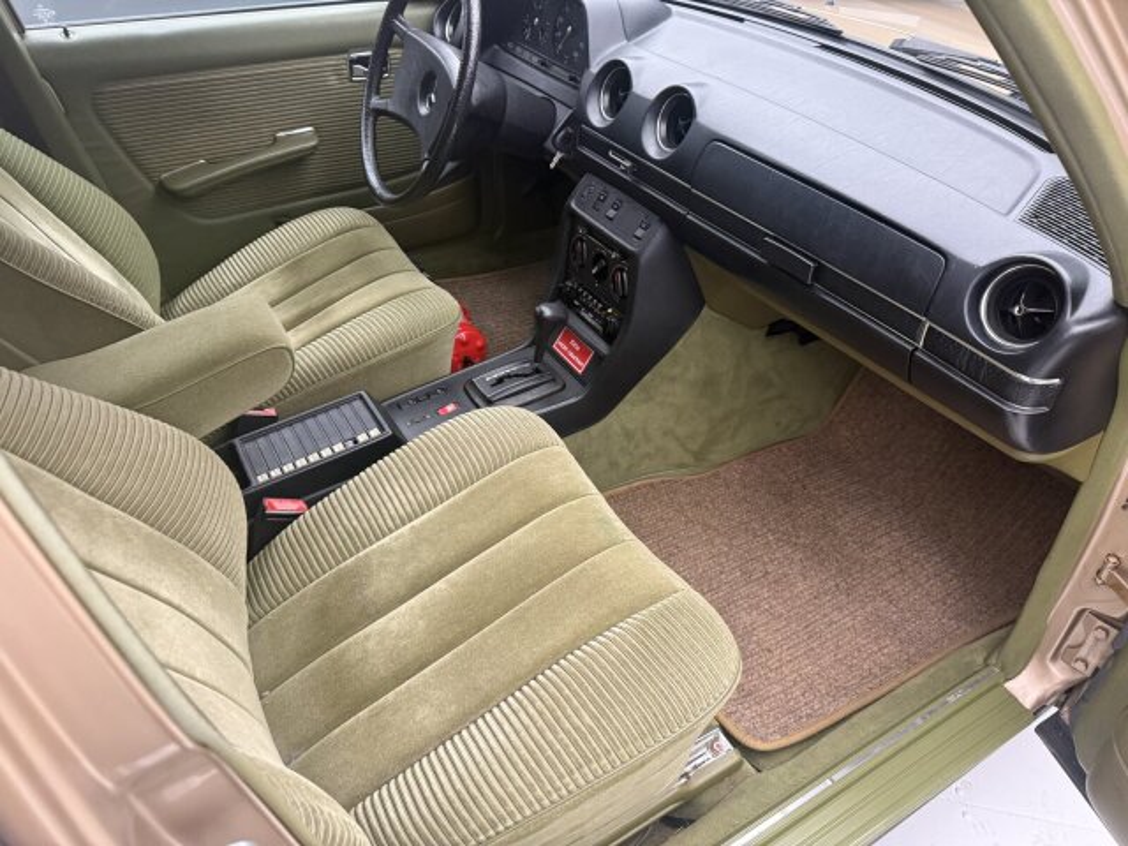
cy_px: 423
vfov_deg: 56.8
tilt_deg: -39.2
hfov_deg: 71.6
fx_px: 782
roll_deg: +0.3
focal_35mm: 24
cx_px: 564
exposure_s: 1/49
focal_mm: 6.76
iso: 400
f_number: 1.78
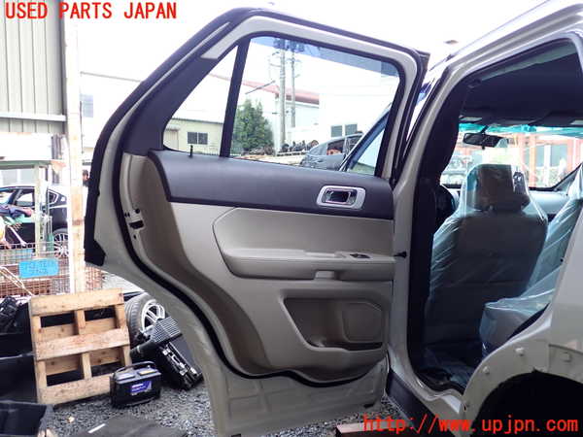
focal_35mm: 30
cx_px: 292
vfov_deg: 46.8
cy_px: 218
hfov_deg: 60.0
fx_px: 505
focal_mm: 5.4
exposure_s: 1/125
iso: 125
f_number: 2.3
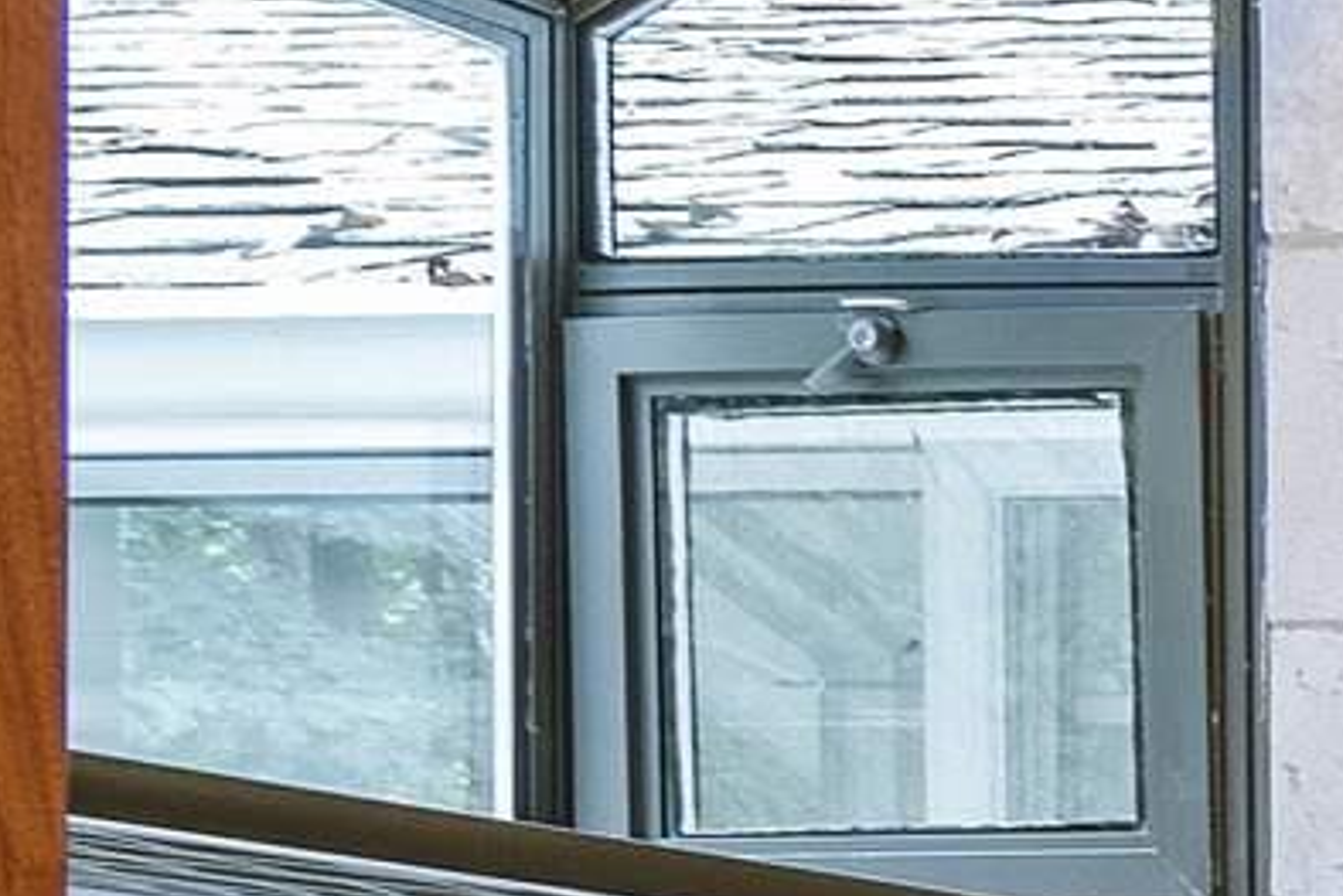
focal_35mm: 117
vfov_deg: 11.0
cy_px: 1567
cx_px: 4506
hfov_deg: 10.0
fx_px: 4366
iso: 100
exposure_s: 1/1.67
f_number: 7.1
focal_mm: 10
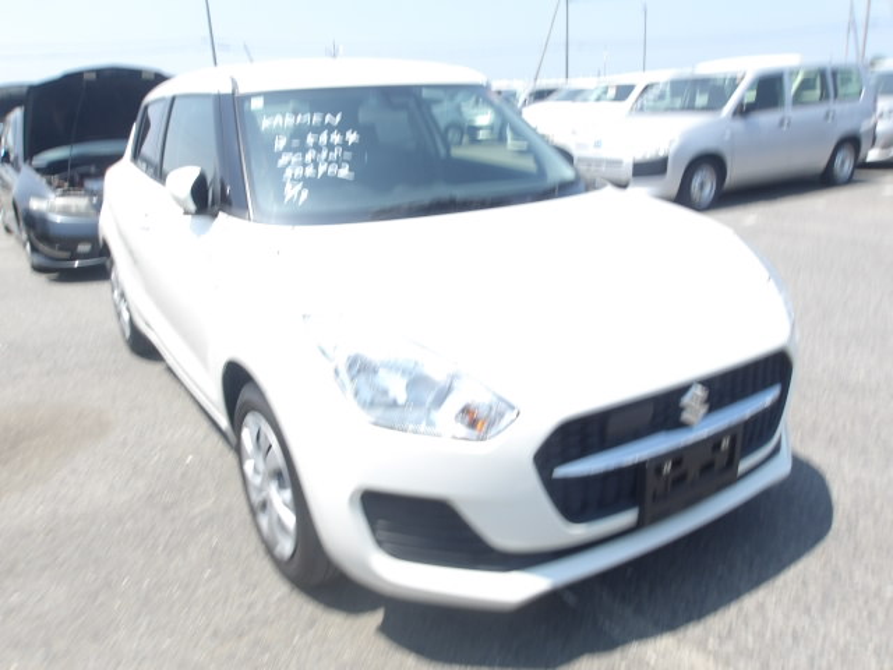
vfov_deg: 51.4
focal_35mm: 27
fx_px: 697
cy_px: 335
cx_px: 446
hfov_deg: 65.3
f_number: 10.4
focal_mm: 4.9
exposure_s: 1/60
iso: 100
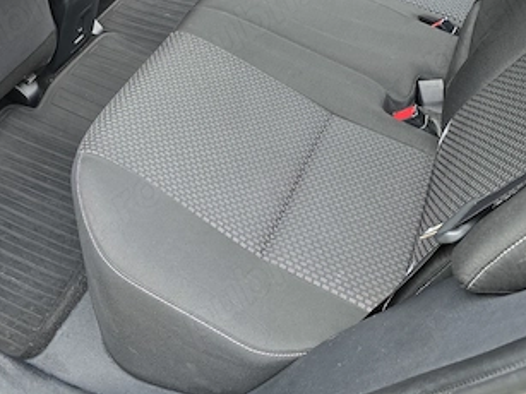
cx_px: 171
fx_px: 684
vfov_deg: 30.2
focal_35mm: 45
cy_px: 14
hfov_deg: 41.5
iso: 200
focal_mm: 6.3
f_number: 1.7
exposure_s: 1/180
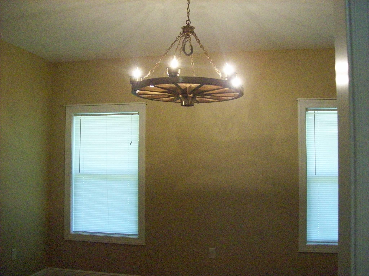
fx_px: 384
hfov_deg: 51.4
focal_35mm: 36
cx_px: 184
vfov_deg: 39.7
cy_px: 138
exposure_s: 1/128
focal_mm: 6
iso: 691
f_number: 2.7
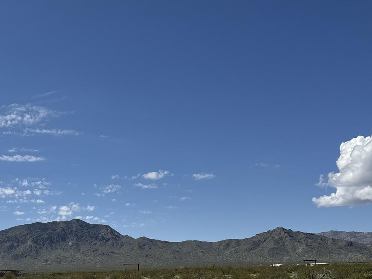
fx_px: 527
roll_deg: +1.8
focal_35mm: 49
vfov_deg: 28.3
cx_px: 84
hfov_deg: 37.7
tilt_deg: +0.8
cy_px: 263
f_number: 1.78
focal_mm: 6.86
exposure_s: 1/9009
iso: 80
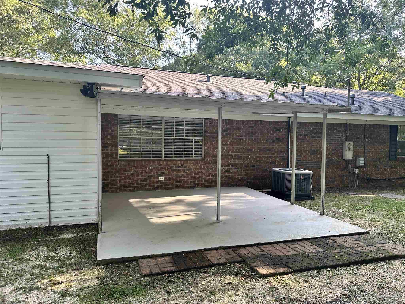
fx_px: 281
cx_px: 202
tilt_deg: -3.1
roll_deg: -1.1
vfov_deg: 56.8
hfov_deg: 71.6
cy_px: 152
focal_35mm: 24
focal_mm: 6.86
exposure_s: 1/187
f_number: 1.78
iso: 64
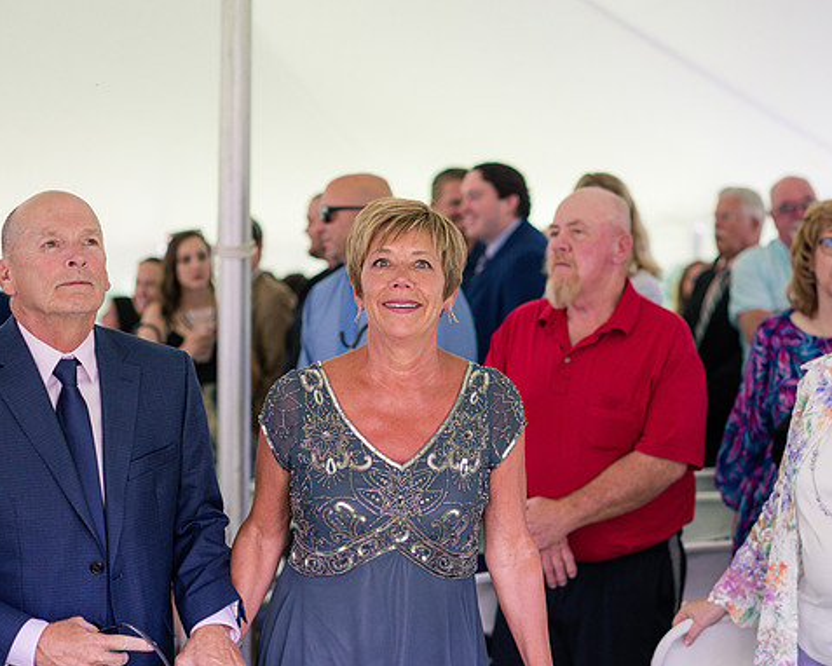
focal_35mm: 97
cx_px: 420
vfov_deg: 15.9
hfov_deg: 19.8
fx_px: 2390
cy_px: 336
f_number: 3.2
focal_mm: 85
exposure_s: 1/200
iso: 500
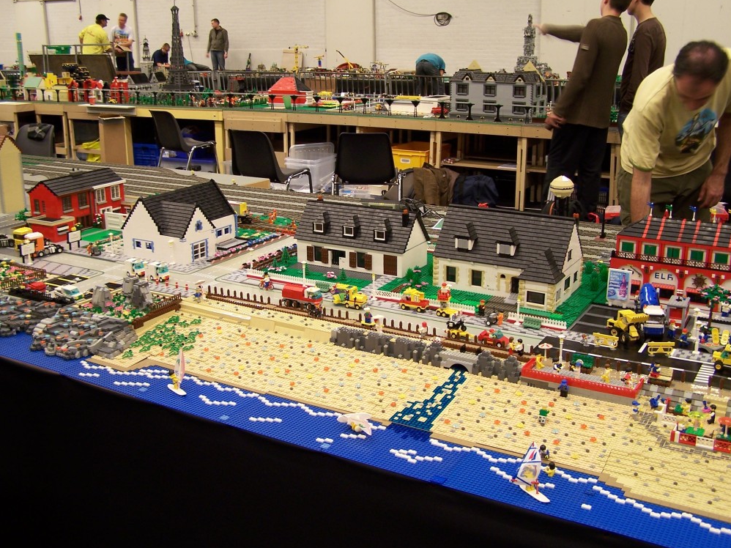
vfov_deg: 36.8
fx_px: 823
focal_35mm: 39
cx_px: 363
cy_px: 270
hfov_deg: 47.9
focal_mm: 6.3
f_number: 2.8
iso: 80
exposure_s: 1/3
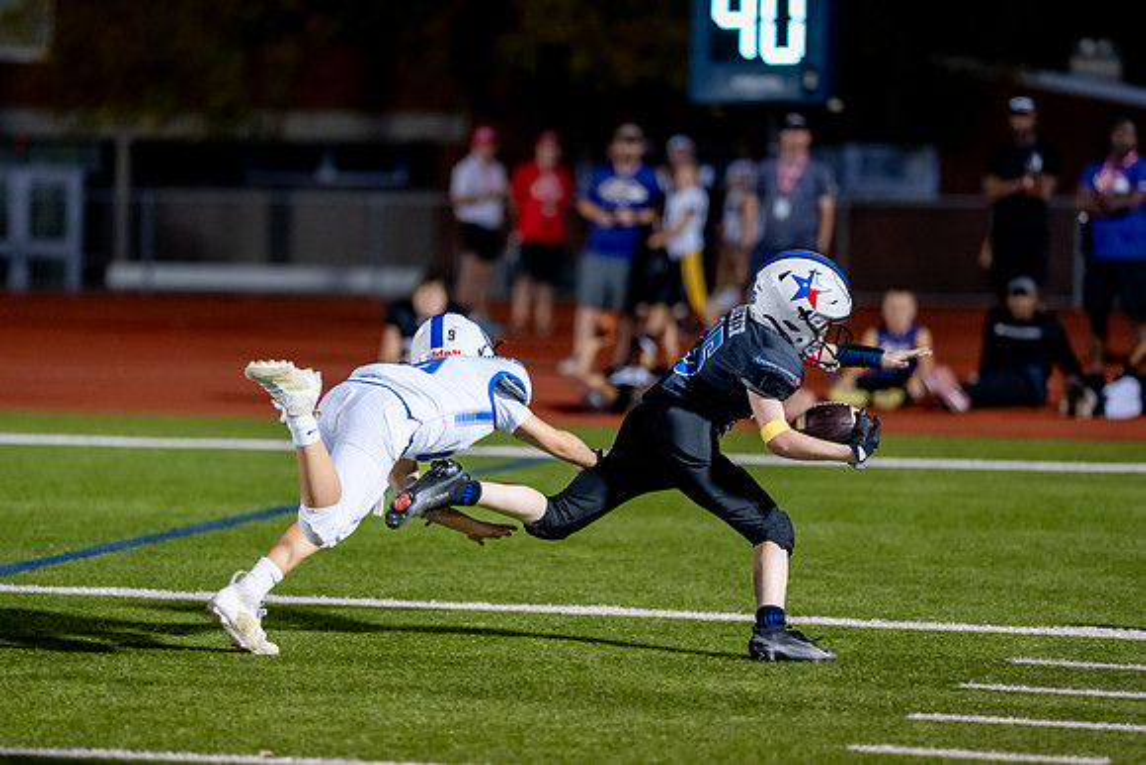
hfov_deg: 11.7
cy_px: 349
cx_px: 554
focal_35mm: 176
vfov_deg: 7.8
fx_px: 5606
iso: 2000
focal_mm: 135
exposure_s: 1/1000
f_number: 2
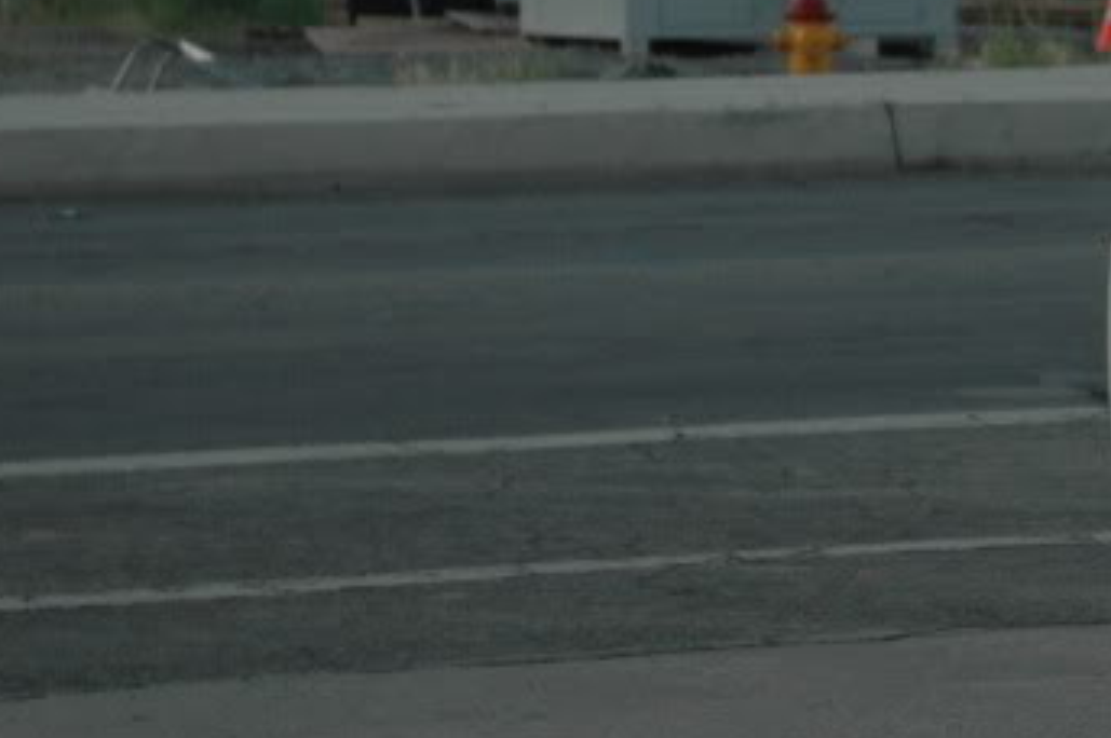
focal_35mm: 215
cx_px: 1427
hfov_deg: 9.4
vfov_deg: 6.4
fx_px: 6629
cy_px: 65
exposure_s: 1/100
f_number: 5
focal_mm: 48
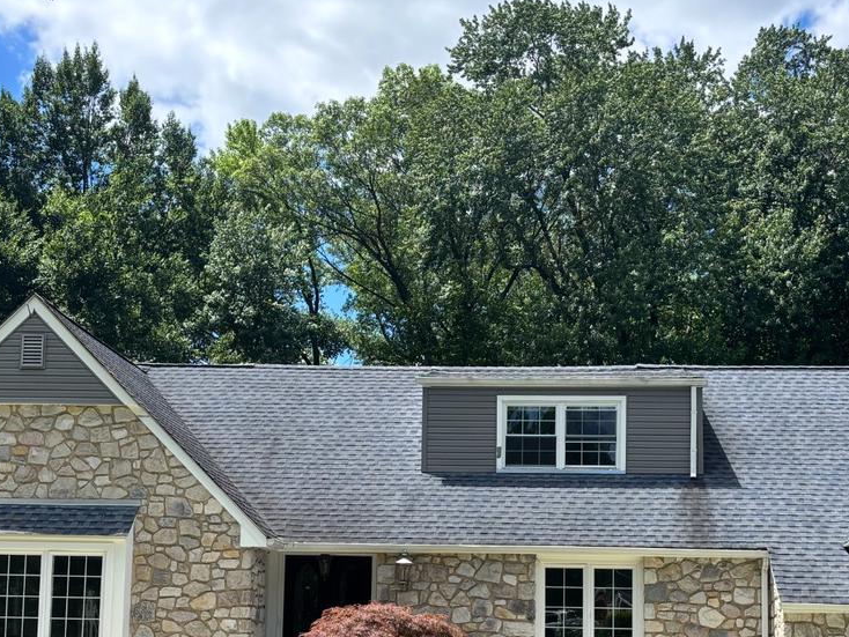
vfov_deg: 27.9
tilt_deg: +4.5
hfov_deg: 37.5
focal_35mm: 51
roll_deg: -1.3
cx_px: 450
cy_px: 521
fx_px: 1251
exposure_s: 1/2513
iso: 50
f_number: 1.6
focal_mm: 5.96
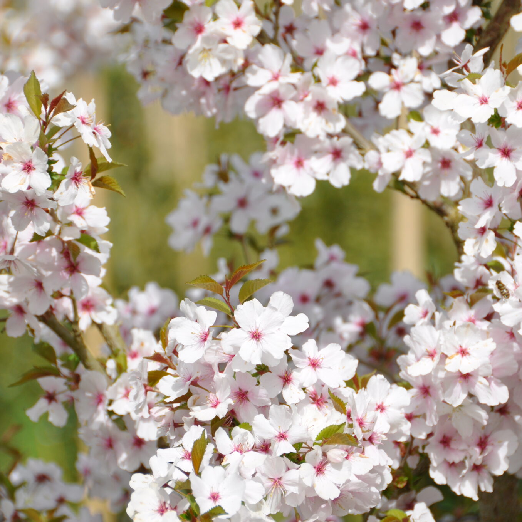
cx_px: 262
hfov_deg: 4.6
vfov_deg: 4.6
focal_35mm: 385
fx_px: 6568
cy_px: 225
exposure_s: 1/800
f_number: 7.1
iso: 200
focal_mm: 200
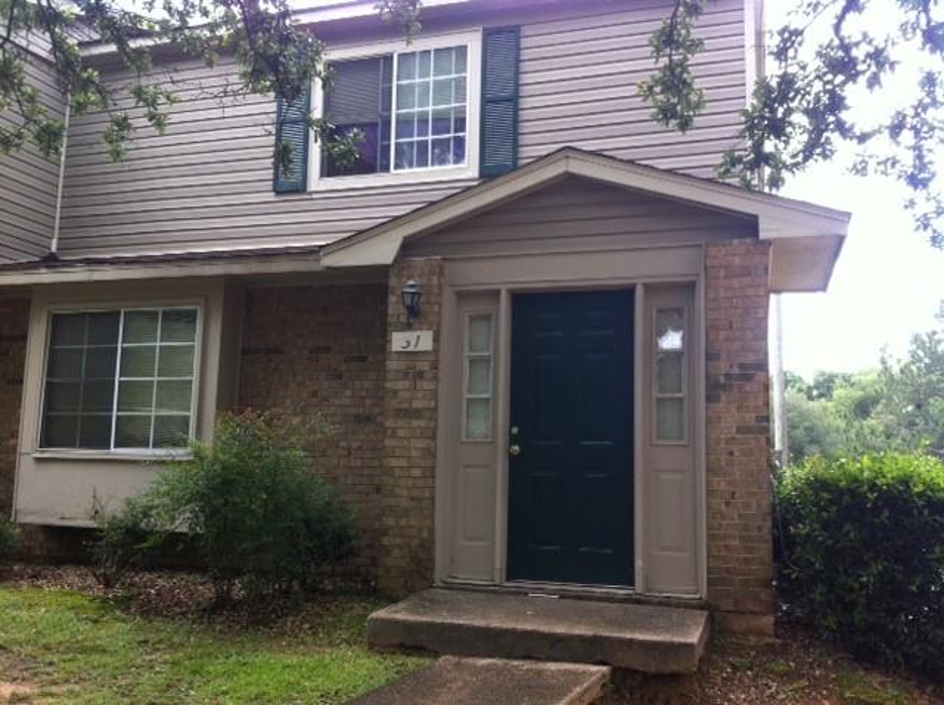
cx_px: 472
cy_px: 352
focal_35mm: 35
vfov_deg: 40.6
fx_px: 953
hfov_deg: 52.7
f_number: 2.8
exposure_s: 1/120
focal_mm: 3.85
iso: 80
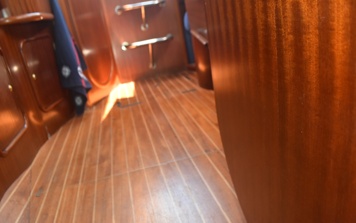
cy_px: 112
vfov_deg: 44.5
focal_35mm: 28
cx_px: 176
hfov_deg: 66.5
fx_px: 272
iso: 800
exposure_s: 1/80
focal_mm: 18
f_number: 4.5
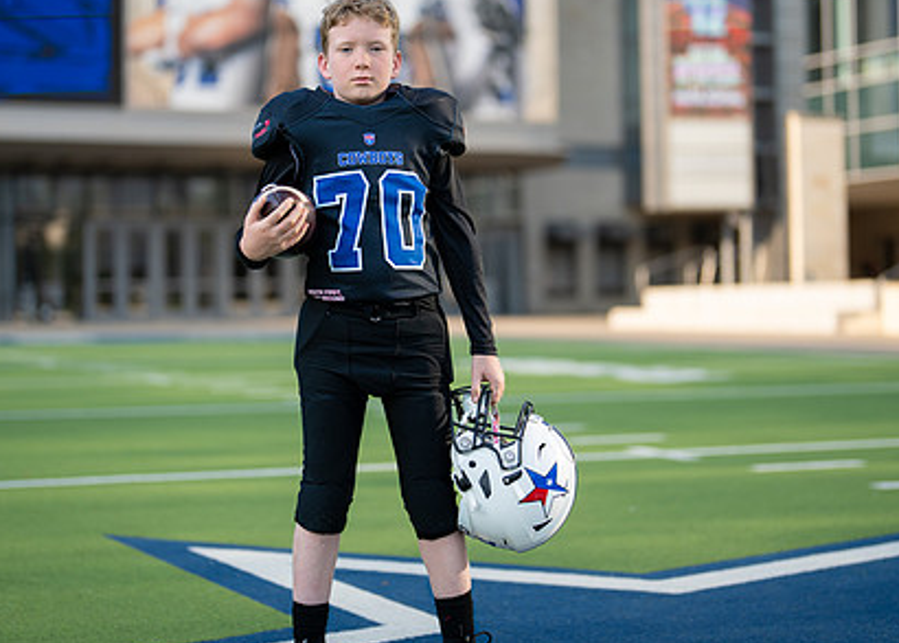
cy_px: 265
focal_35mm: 77
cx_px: 408
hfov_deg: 25.7
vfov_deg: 18.5
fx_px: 1966
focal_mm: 50
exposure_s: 1/3200
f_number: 1.2
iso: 100
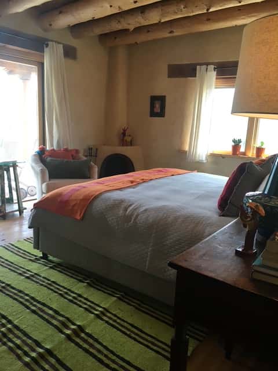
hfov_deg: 48.2
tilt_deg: -12.3
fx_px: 311
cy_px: 186
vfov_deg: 61.7
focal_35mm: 29
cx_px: 139
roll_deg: -3.0
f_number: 2.2
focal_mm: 4.15
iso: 32
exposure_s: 1/30
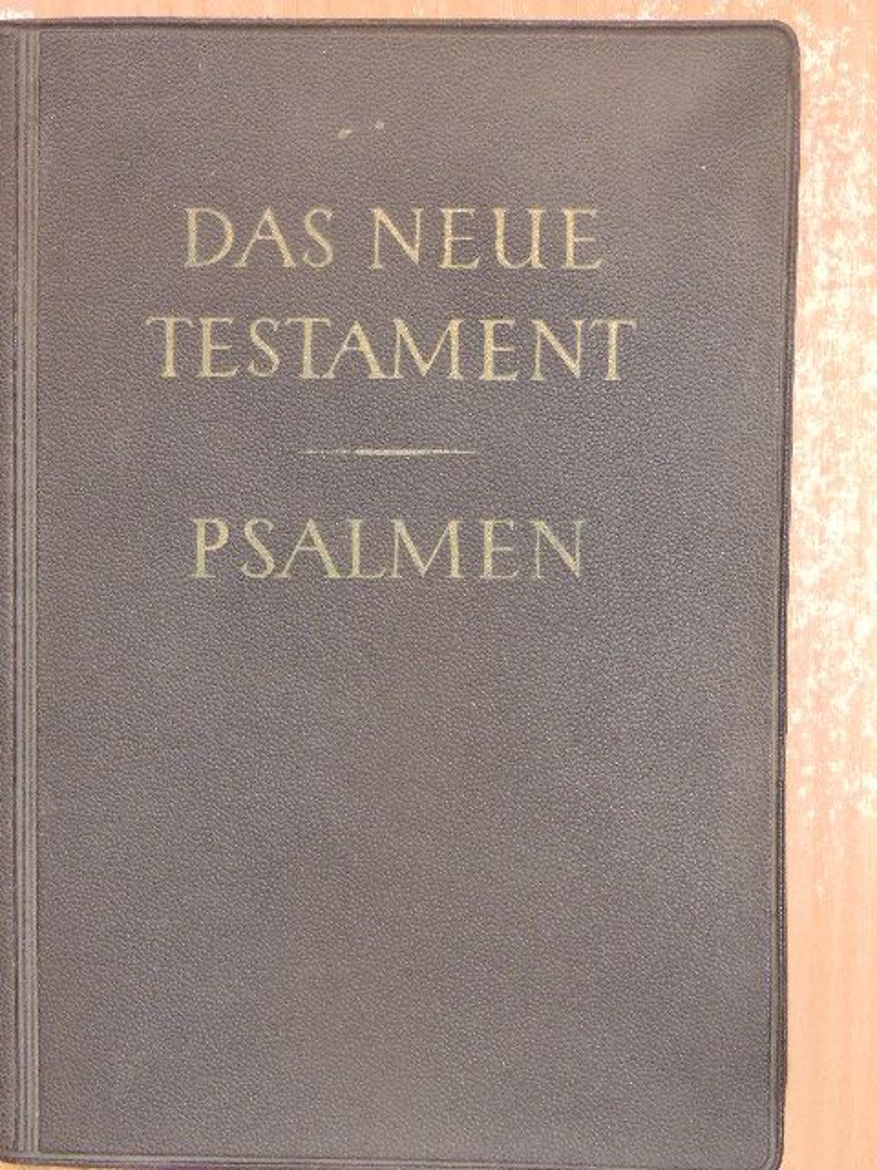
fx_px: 2871
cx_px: 438
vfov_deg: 23.0
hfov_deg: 17.4
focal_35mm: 85
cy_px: 585
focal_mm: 15.1
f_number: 4
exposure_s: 1/10
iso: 800
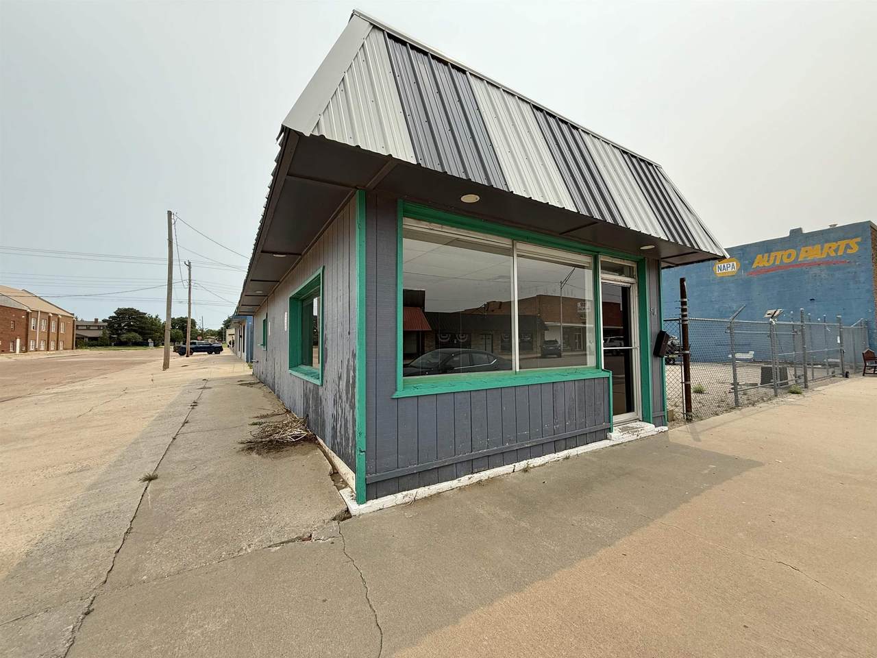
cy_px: 329
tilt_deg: +3.2
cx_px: 438
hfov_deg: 102.1
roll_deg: +0.6
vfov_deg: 85.7
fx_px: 355
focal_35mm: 14
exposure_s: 1/1017
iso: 64
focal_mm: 2.22
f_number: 2.2
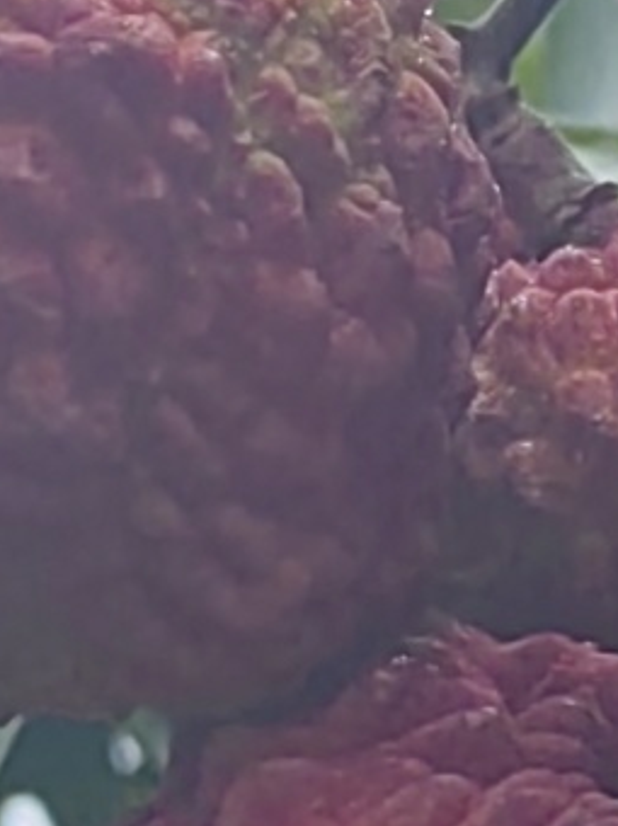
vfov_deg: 6.4
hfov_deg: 4.8
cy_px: 771
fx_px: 7393
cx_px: 807
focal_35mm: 310
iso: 50
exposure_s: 1/2907
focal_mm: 5.52
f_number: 1.9
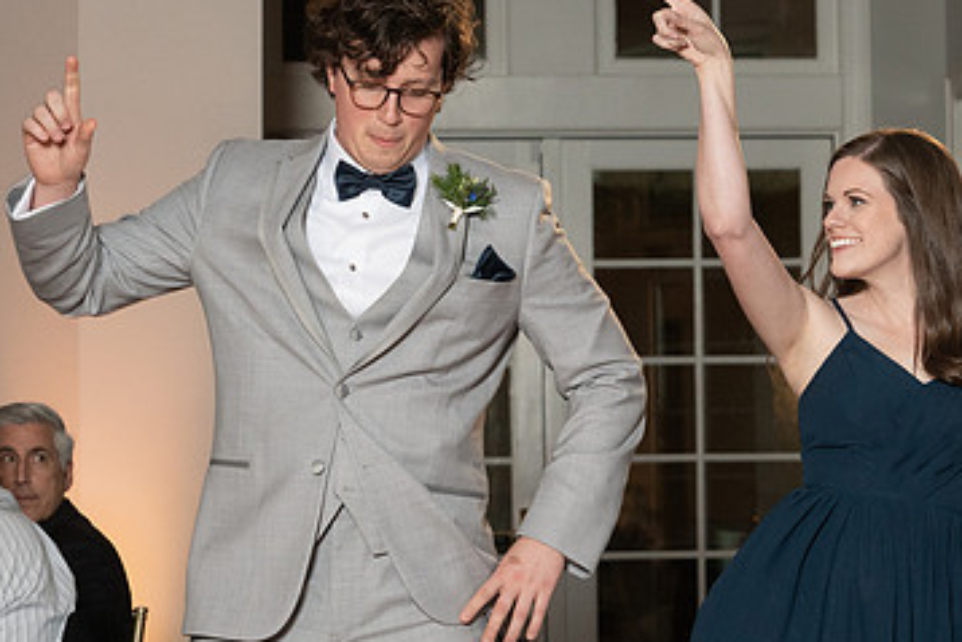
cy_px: 436
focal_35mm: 154
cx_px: 780
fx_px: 4117
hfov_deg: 13.3
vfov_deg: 8.9
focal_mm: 73
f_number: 5.6
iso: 2000
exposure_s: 1/200
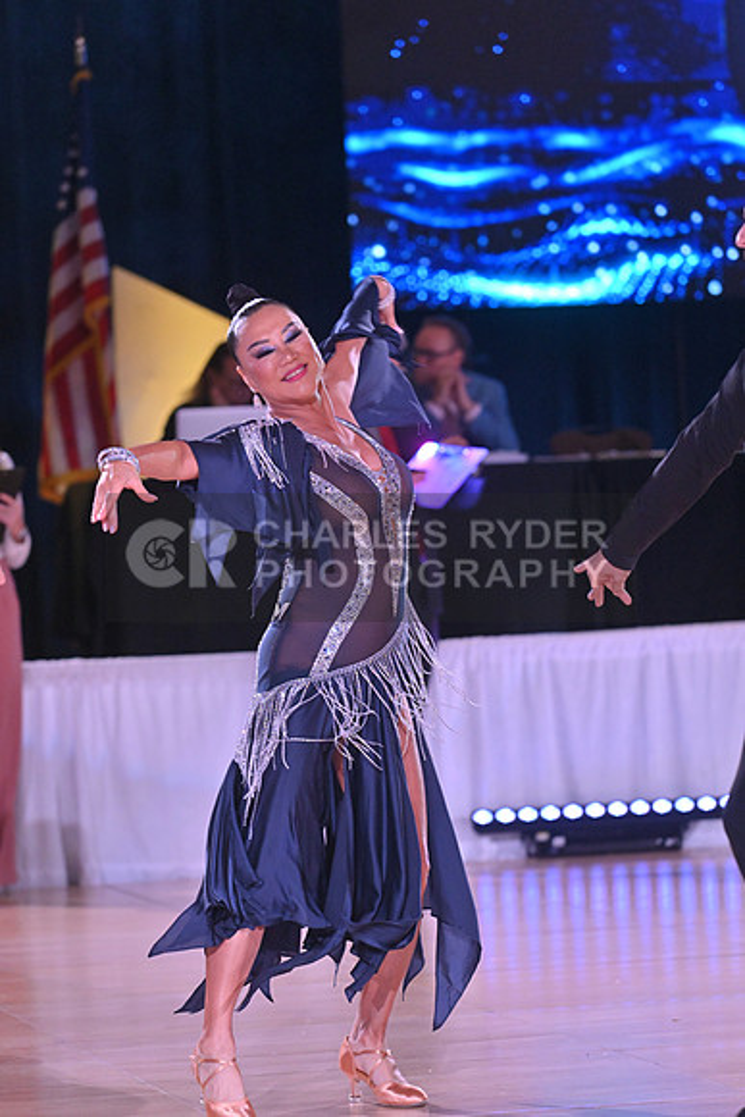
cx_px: 372
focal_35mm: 160
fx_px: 4963
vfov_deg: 12.8
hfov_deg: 8.6
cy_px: 558
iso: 3200
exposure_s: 1/400
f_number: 5
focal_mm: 160
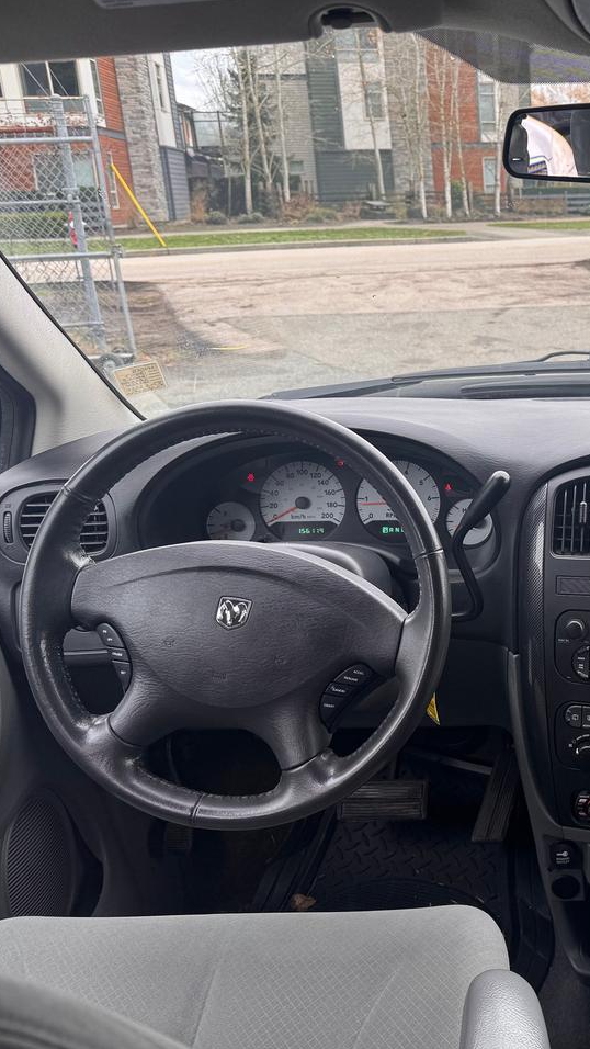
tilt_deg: -18.0
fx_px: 973
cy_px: 524
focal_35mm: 35
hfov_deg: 31.0
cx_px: 606
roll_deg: +1.5
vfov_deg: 56.6
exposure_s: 1/152
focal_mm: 6.76
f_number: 1.78
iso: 64
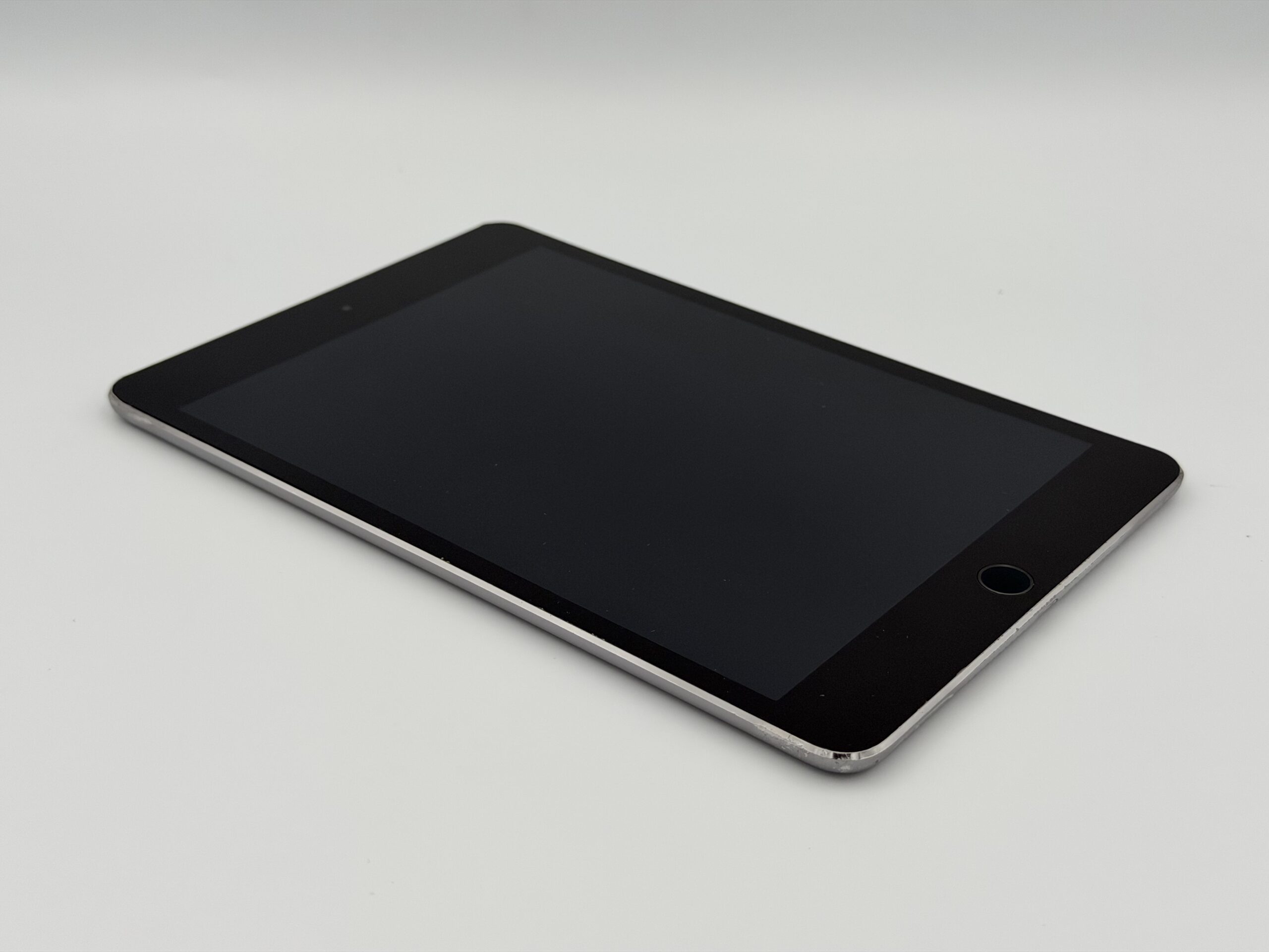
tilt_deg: -30.6
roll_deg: -1.5
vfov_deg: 30.3
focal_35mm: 48
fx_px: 1760
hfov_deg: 39.7
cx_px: 634
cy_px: 476
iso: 64
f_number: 1.78
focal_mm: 6.76
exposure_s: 1/828
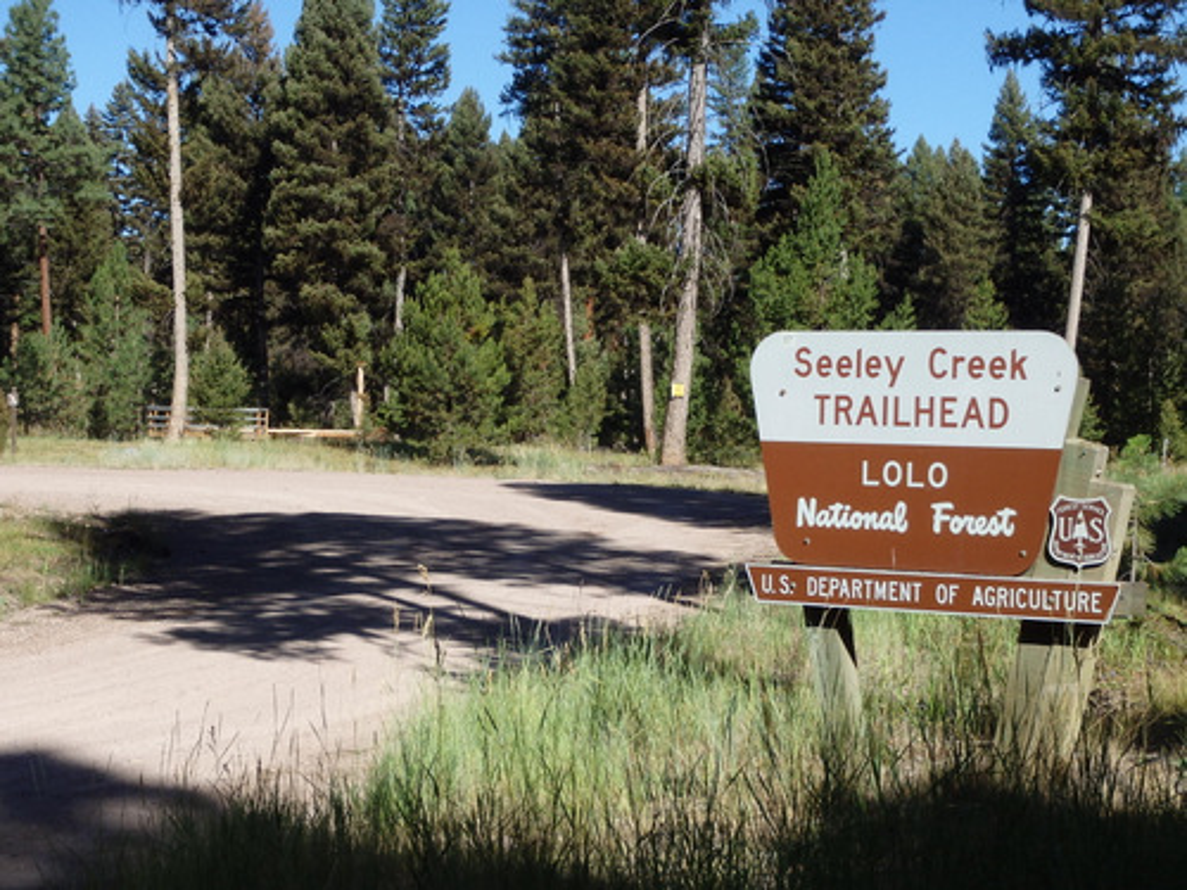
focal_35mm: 64
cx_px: 594
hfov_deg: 30.3
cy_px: 445
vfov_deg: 22.9
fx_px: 2195
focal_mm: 11.4
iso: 125
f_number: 5.4
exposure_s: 1/400
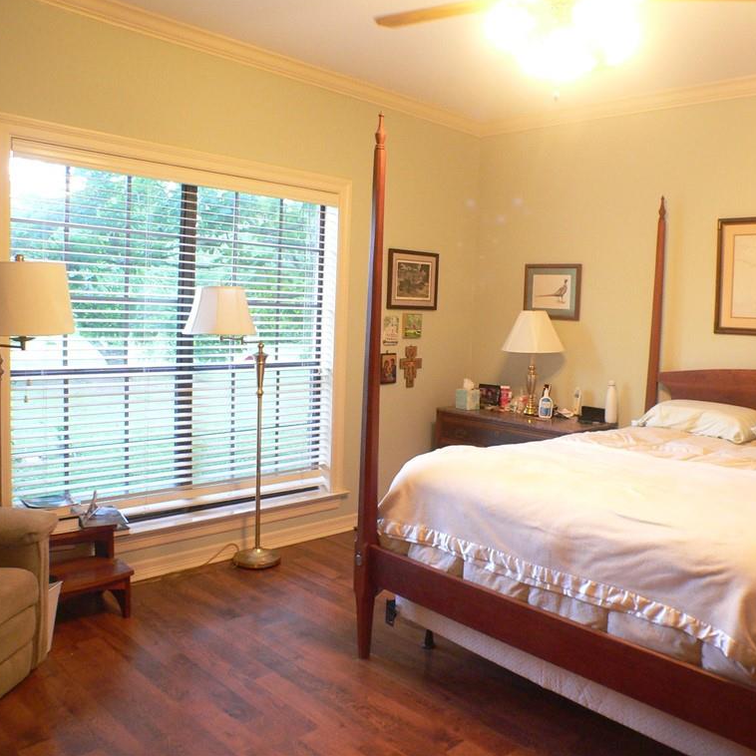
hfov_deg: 39.0
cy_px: 374
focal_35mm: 43
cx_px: 448
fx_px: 1062
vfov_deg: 39.2
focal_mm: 6
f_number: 2.8
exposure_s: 1/6
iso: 200
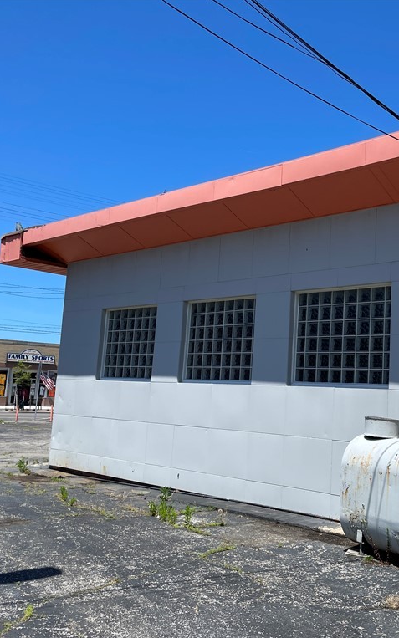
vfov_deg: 52.7
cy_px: 319
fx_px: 644
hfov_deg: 33.7
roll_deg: -2.2
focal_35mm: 37
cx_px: 305
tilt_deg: +9.7
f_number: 1.6
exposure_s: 1/3861
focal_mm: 4.2
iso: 32
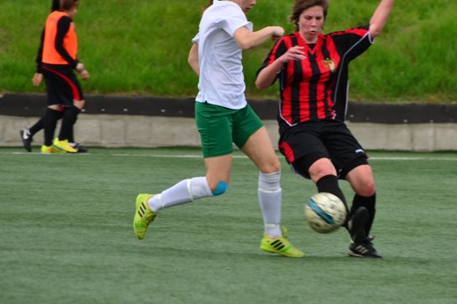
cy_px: 102
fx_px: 6426
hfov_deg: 4.1
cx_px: 309
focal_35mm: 507
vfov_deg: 2.7
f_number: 5.3
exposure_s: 1/400
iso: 200
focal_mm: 230
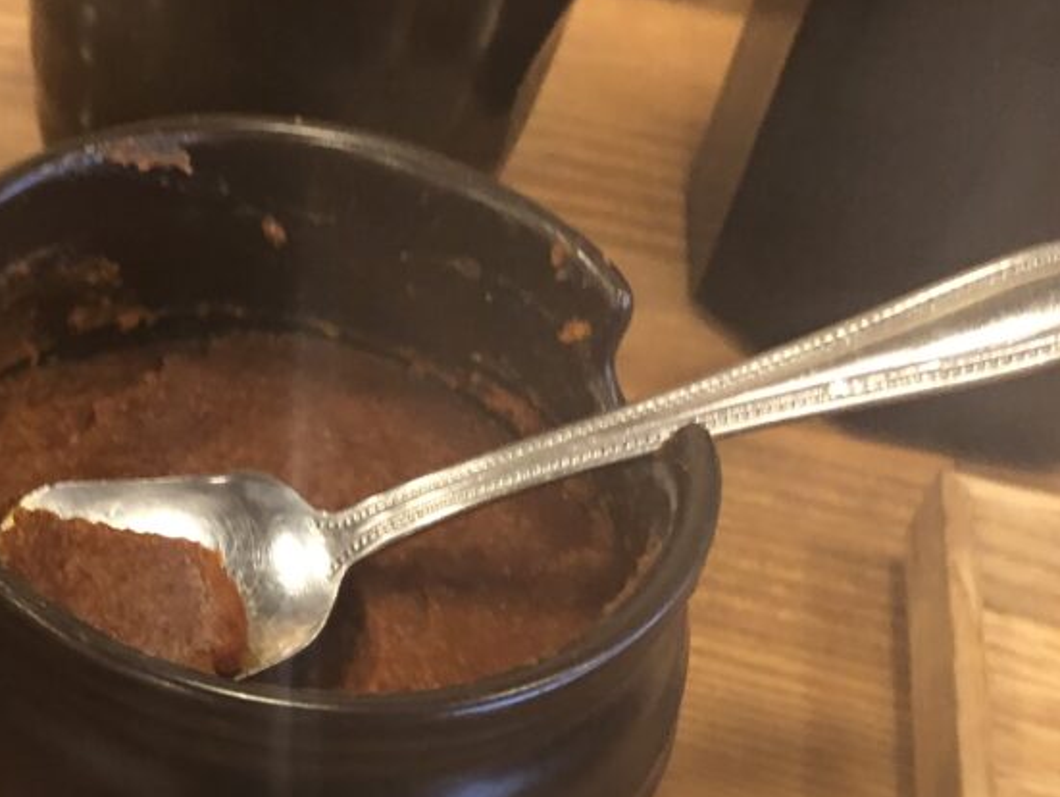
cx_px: 77
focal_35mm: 65
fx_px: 1992
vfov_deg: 22.6
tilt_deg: -45.7
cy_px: 504
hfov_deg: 28.5
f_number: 1.8
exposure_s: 1/17
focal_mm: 4
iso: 100
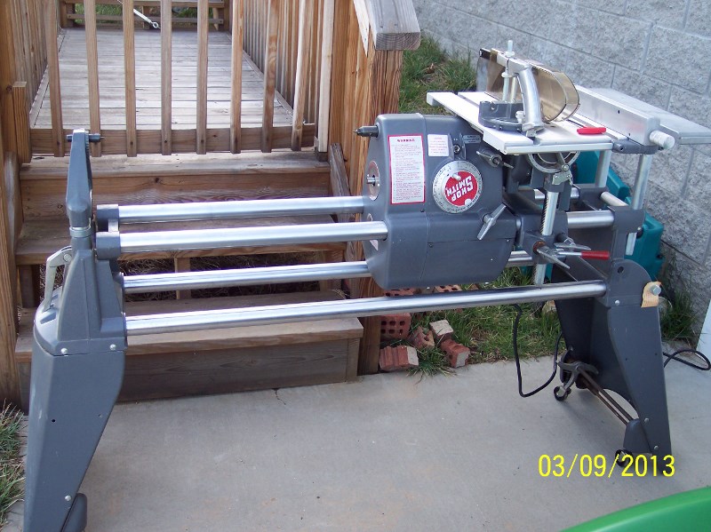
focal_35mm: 38
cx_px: 356
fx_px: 780
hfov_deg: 49.0
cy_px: 266
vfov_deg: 37.7
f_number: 2.8
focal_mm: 8
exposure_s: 1/180
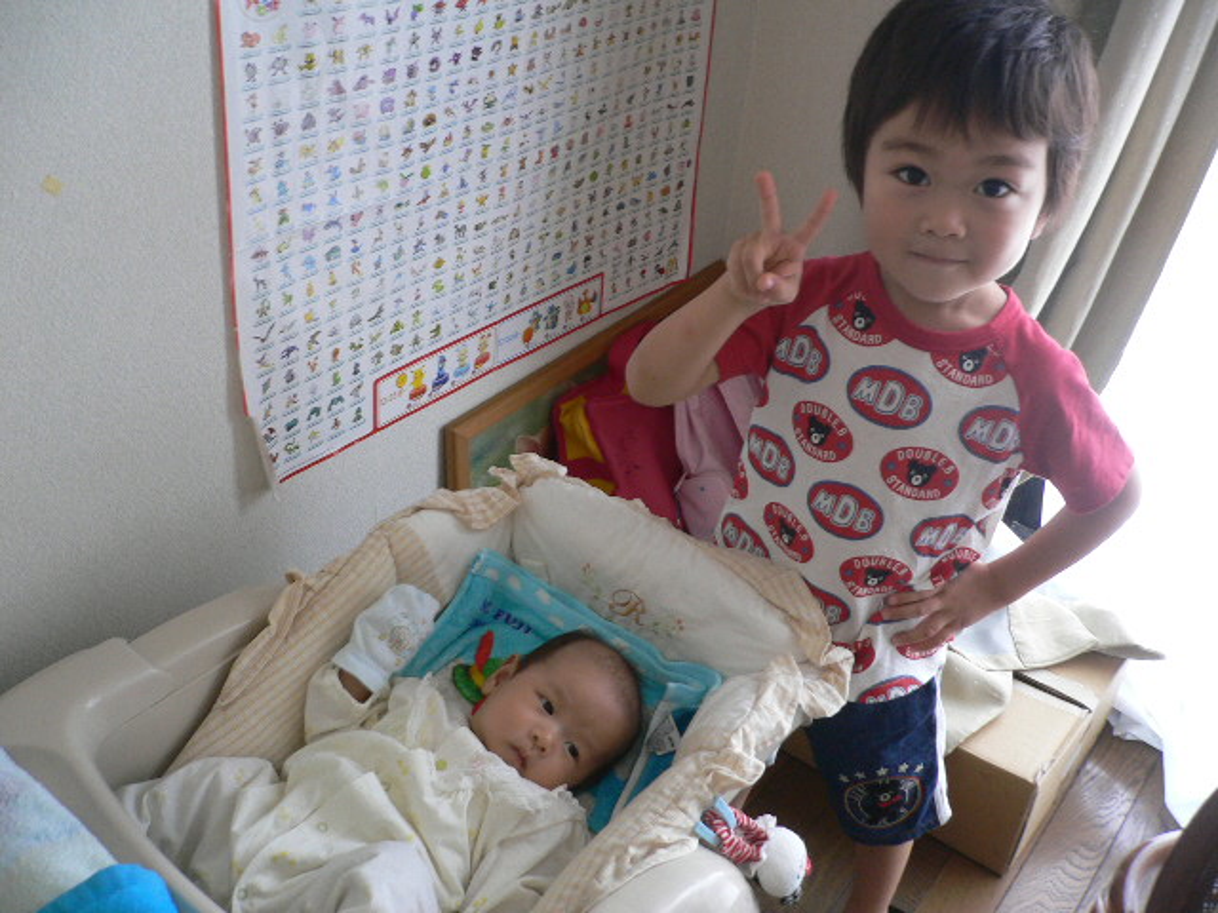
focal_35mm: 35
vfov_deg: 40.7
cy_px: 456
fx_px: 1232
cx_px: 609
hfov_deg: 52.6
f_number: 2.8
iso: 100
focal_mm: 5.8
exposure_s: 1/20
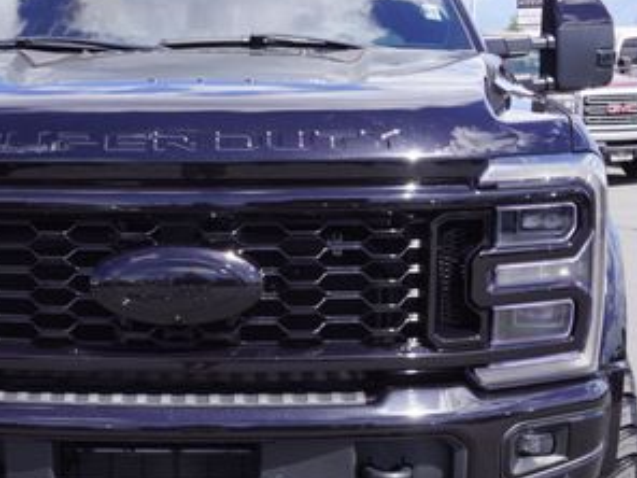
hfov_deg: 25.7
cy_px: 327
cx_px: 155
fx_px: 1380
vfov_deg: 19.6
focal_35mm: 75
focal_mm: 24
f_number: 8
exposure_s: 1/125
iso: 100
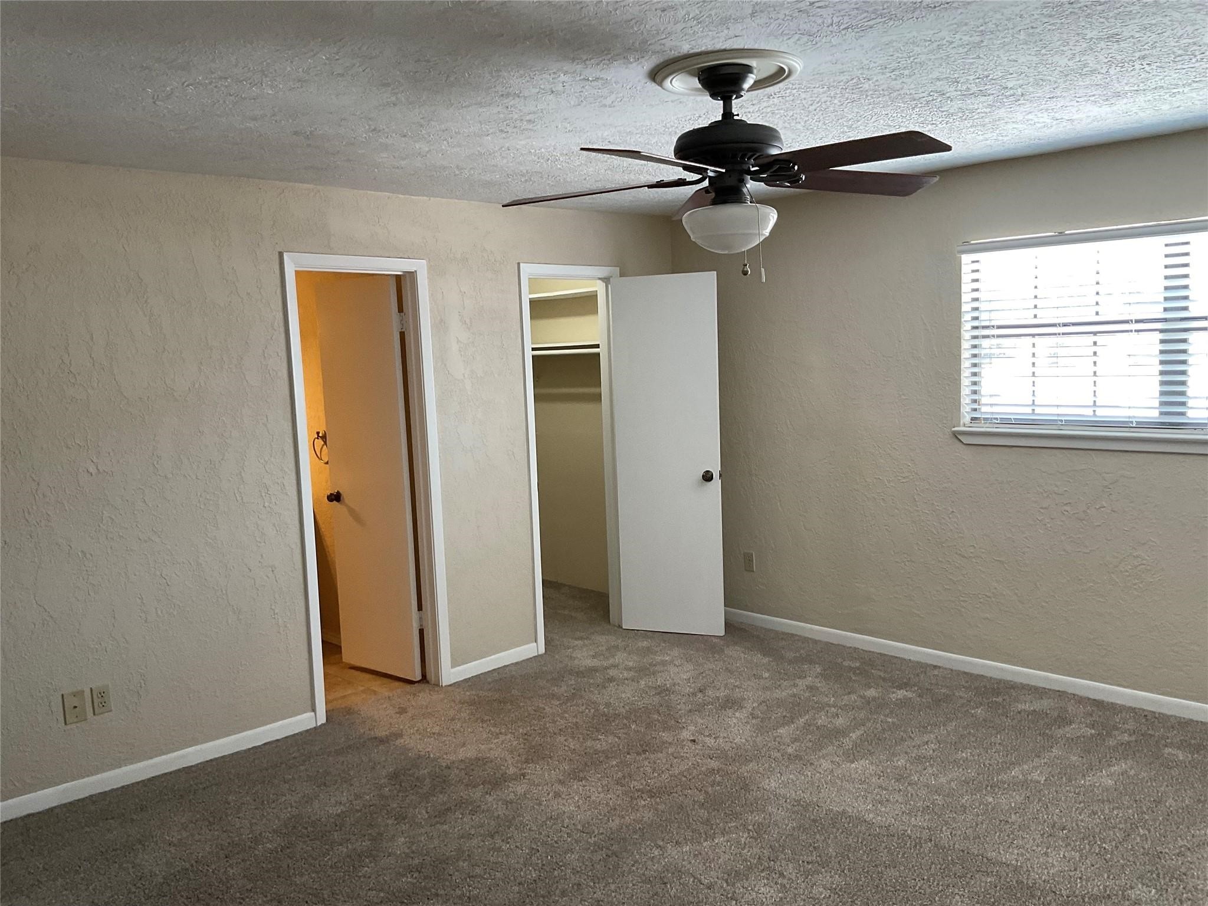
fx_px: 1012
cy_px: 453
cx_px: 604
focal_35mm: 29
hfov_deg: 61.7
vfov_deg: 48.2
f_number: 1.8
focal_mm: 3
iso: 80
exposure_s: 1/60
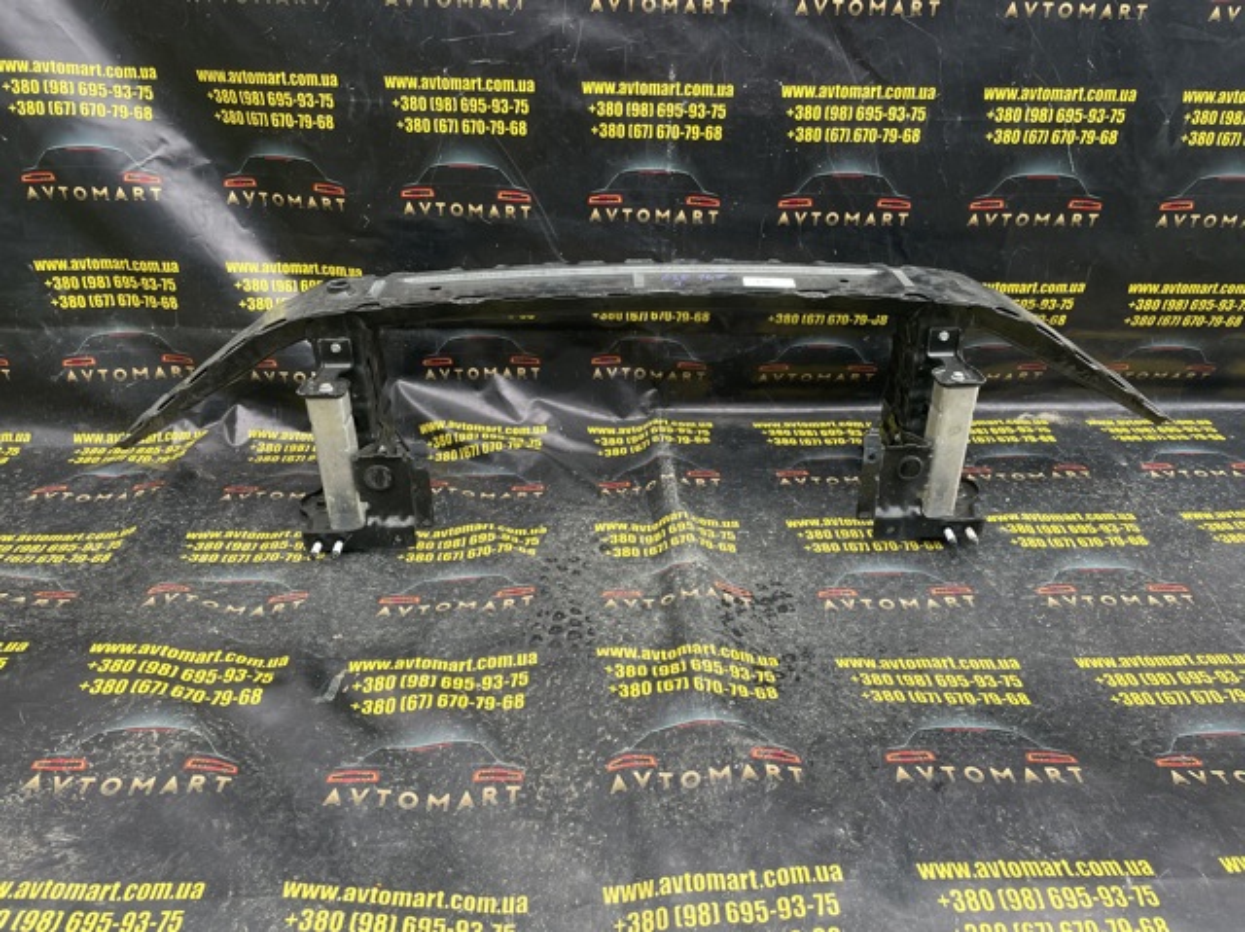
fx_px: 934
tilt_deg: -21.6
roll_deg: +0.4
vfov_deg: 53.0
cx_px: 622
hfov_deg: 67.3
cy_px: 466
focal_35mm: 26
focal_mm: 4.2
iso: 32
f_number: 1.6
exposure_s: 1/259
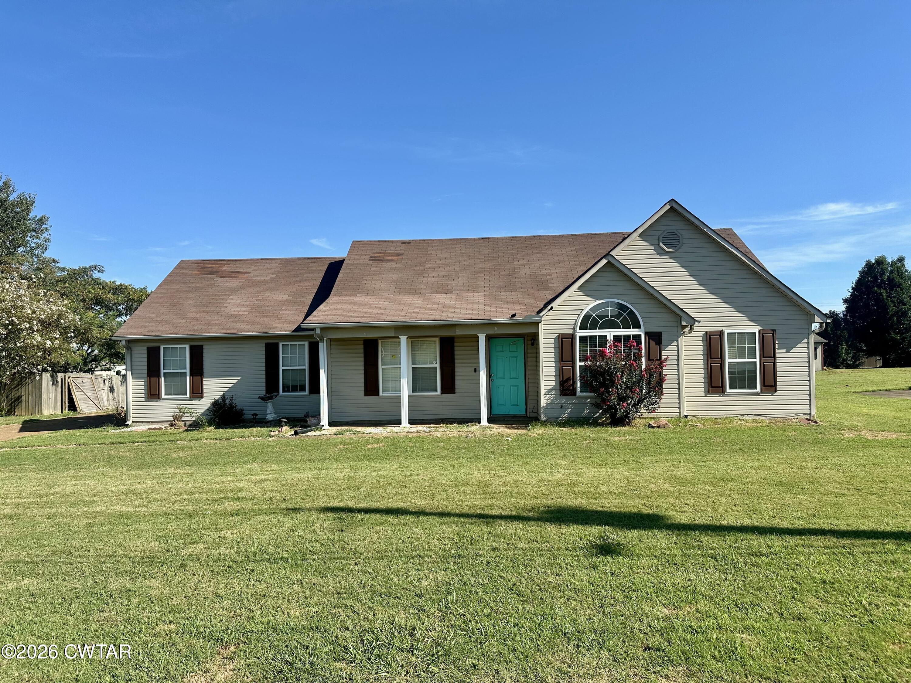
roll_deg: +0.9
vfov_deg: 56.8
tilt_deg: +0.5
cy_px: 342
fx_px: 632
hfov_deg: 71.6
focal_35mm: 24
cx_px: 456
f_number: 1.78
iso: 80
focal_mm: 6.86
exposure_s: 1/3861
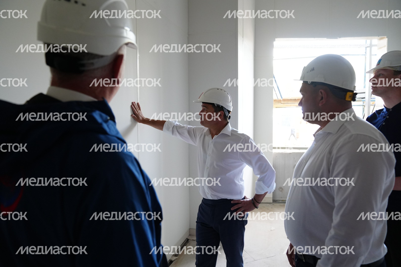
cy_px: 134
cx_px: 200
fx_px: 267
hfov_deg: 73.7
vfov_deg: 53.1
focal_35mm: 24
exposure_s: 1/250
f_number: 3.2
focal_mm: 24
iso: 2500
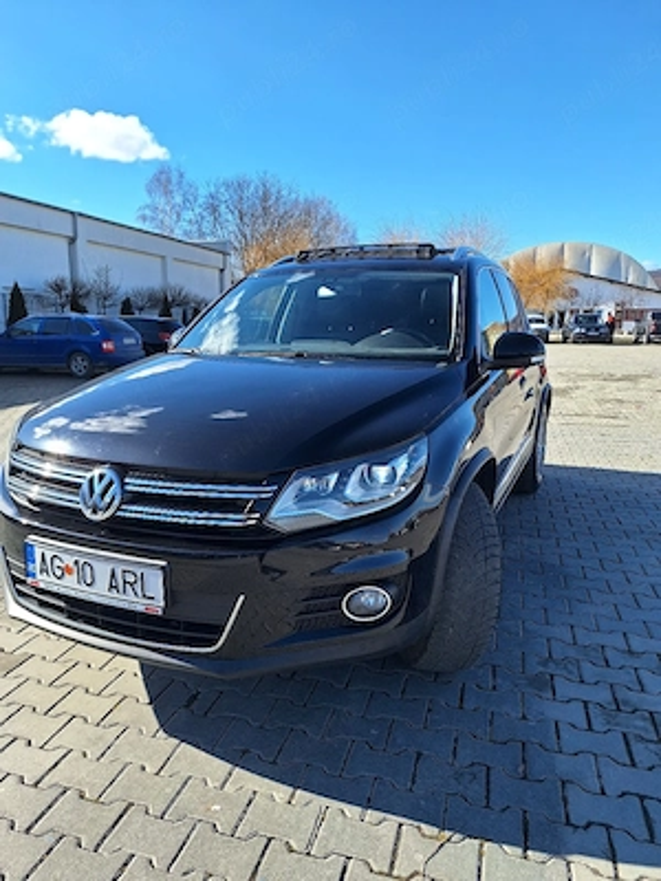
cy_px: 440
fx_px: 586
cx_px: 330
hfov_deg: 58.9
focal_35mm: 23
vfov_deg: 73.9
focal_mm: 5.54
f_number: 1.8
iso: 40
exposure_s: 1/2000
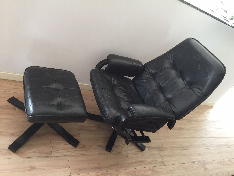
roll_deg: -31.8
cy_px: 88
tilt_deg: -32.9
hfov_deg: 61.7
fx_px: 196
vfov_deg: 48.2
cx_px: 117
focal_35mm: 29
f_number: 2.2
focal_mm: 4.15
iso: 100
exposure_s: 1/10
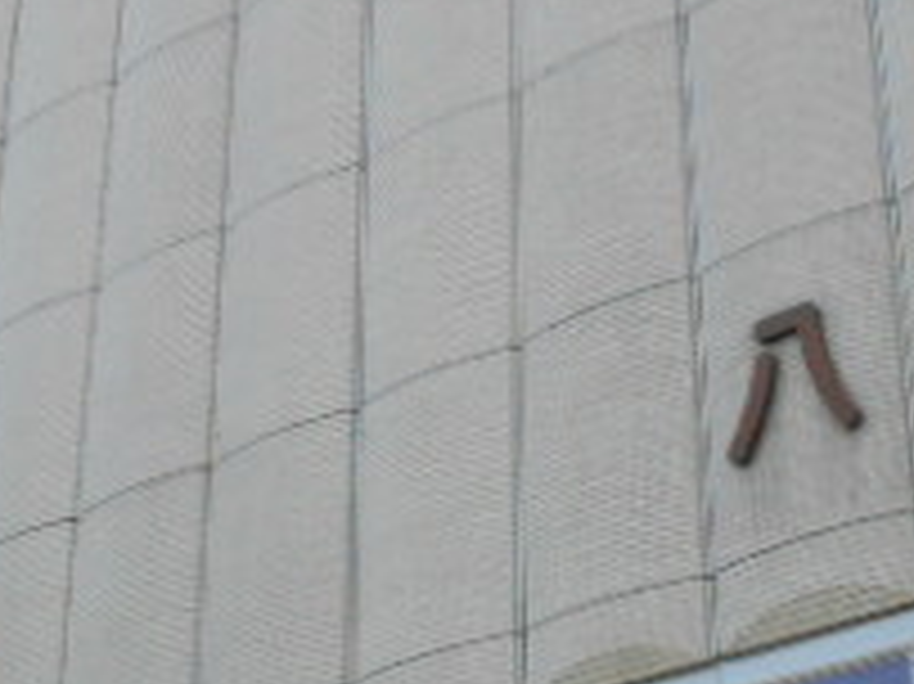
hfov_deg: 23.8
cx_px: 509
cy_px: 513
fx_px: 2164
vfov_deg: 17.9
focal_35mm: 82
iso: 400
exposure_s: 1/2000
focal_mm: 4.6
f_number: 3.2
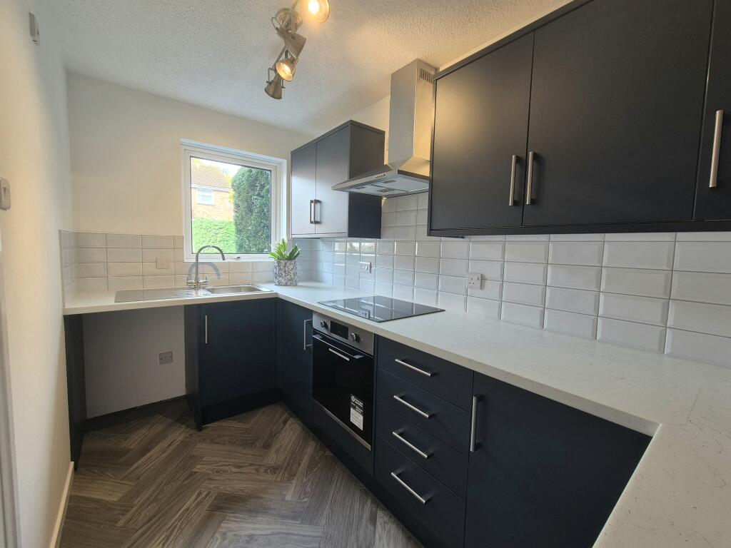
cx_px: 366
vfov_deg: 89.9
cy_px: 274
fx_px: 275
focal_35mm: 13
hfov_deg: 106.2
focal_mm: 2.2
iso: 80
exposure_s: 1/50
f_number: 2.2
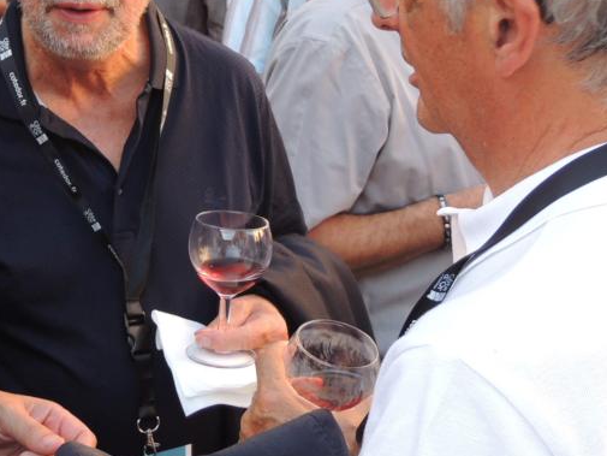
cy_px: 21
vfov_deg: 17.9
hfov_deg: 23.6
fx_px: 1421
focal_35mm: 81
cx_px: 90
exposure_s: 1/60
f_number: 3.3
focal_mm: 7.1
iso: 100
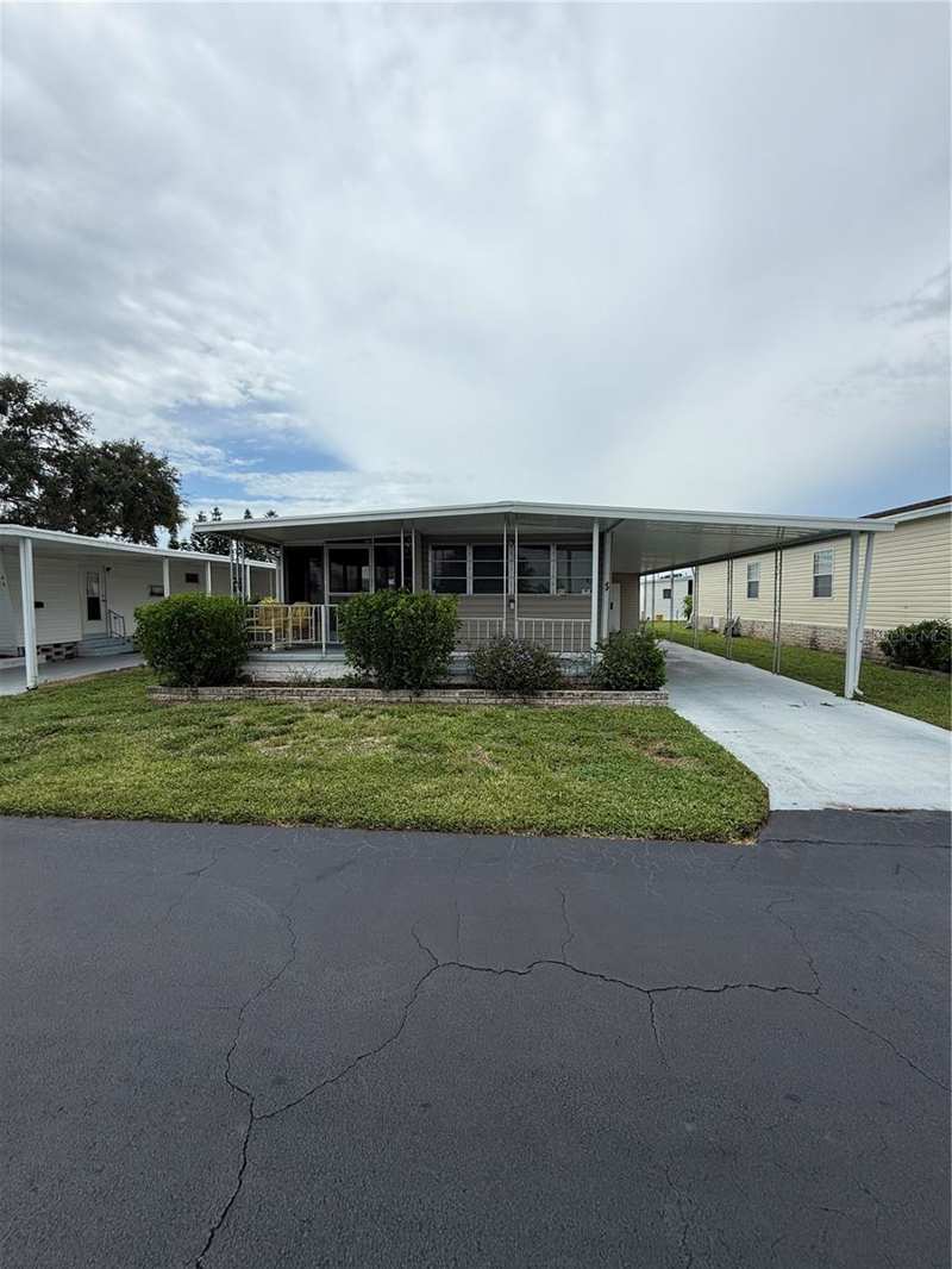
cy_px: 634
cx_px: 476
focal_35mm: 14
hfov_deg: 85.7
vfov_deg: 102.1
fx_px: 513
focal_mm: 2.22
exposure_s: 1/2320
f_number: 2.2
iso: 50
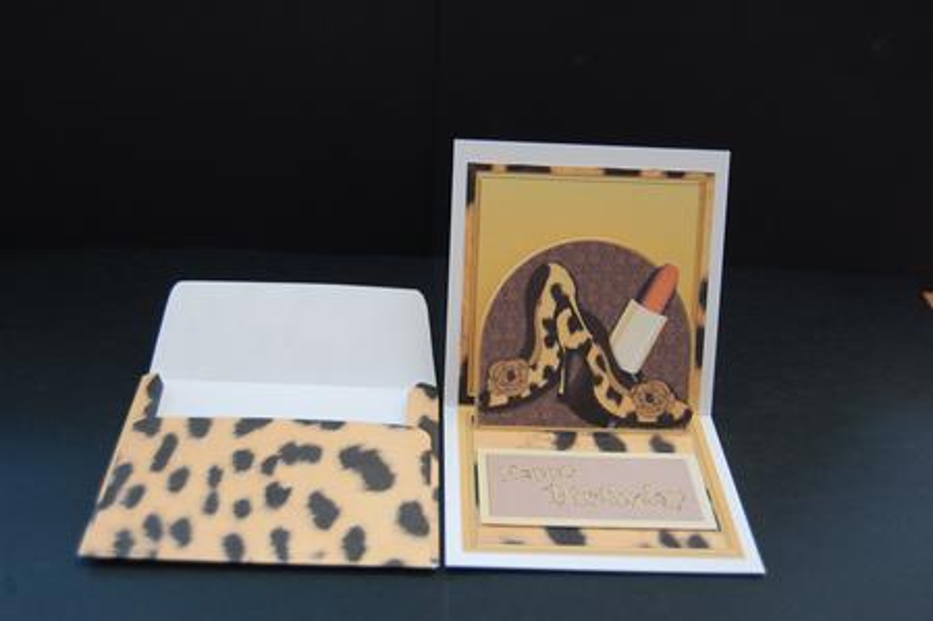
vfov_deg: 25.7
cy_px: 310
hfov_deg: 37.9
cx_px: 466
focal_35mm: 52
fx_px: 1360
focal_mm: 35
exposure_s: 1/50
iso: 400
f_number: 4.8
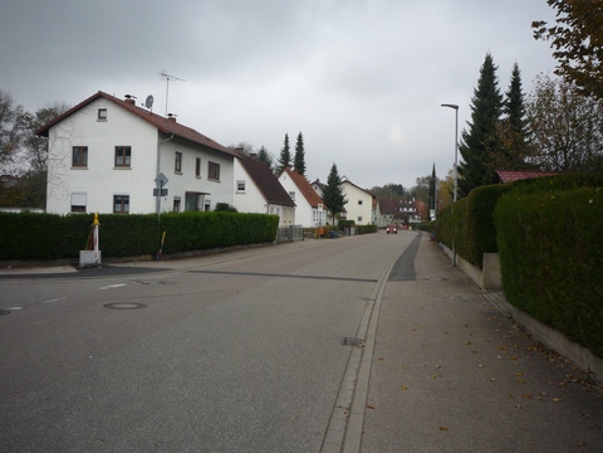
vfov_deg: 44.2
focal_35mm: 32
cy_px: 226
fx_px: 557
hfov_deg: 56.8
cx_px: 302
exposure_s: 1/200
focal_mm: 5.2
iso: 100
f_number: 4
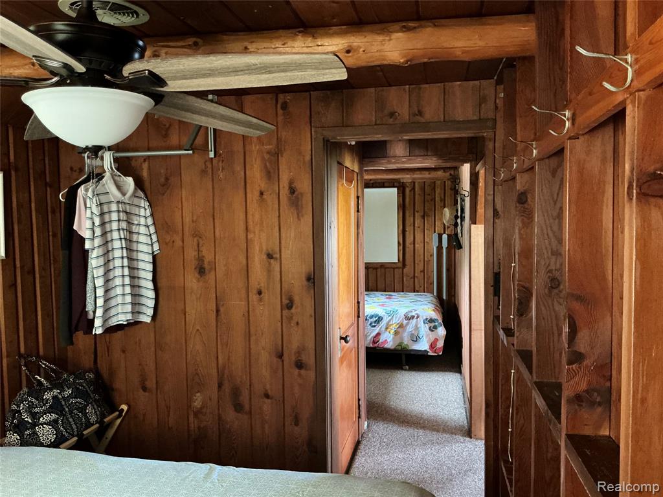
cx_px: 332
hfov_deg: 63.4
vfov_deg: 49.7
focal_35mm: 28
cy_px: 248
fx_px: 536
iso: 500
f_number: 1.8
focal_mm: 3
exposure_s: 1/24
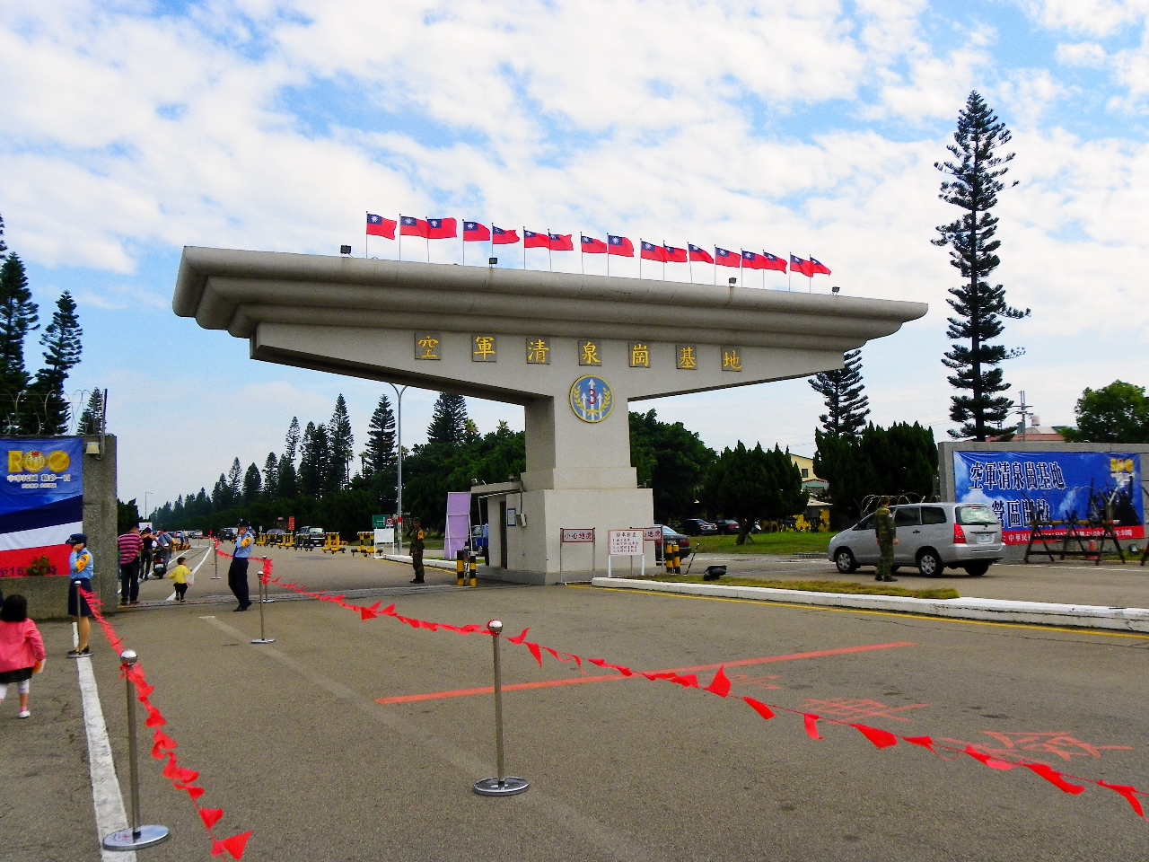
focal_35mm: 32
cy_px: 431
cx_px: 574
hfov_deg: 56.8
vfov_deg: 44.2
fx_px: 1062
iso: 64
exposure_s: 1/400
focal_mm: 5.7
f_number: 5.6
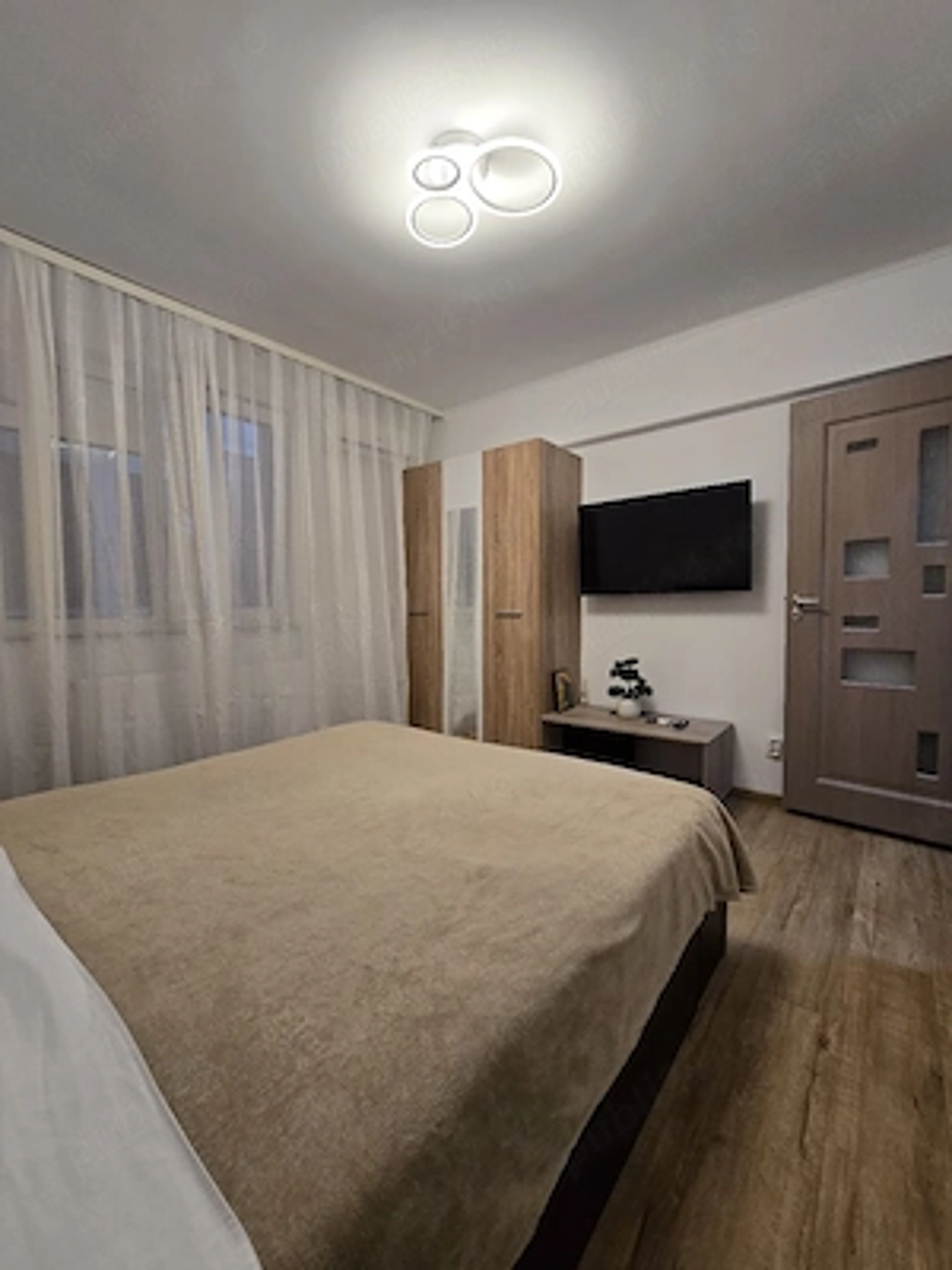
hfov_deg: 89.9
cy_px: 635
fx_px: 477
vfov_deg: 106.2
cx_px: 476
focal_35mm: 13
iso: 160
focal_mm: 2.2
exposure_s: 1/60.2
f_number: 2.2
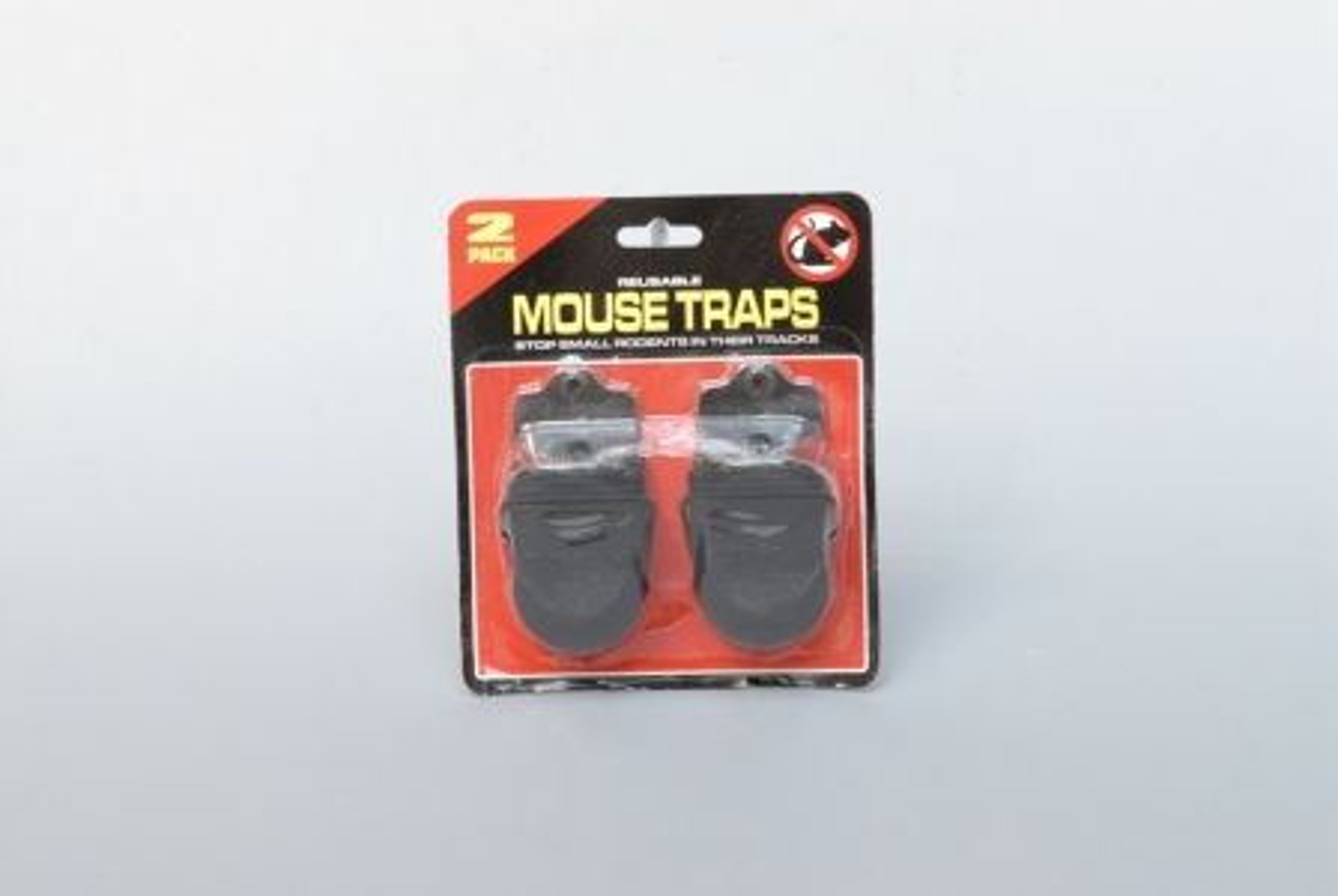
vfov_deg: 16.6
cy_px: 448
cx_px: 669
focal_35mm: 82
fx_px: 3070
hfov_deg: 24.6
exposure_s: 1/5
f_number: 11
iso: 400
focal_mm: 55
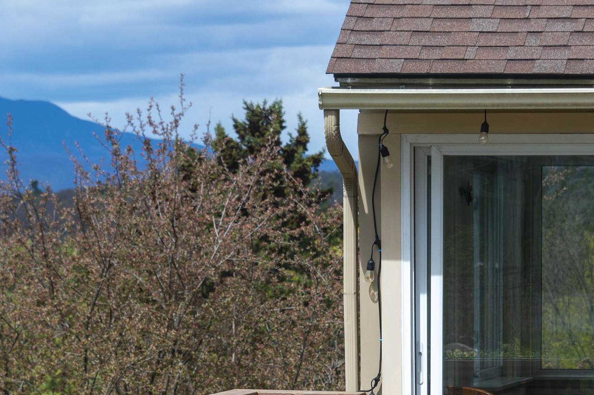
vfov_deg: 5.2
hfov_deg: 7.8
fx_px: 4336
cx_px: 370
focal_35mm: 263
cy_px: 309
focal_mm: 112
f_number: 8
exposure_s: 1/640
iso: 200
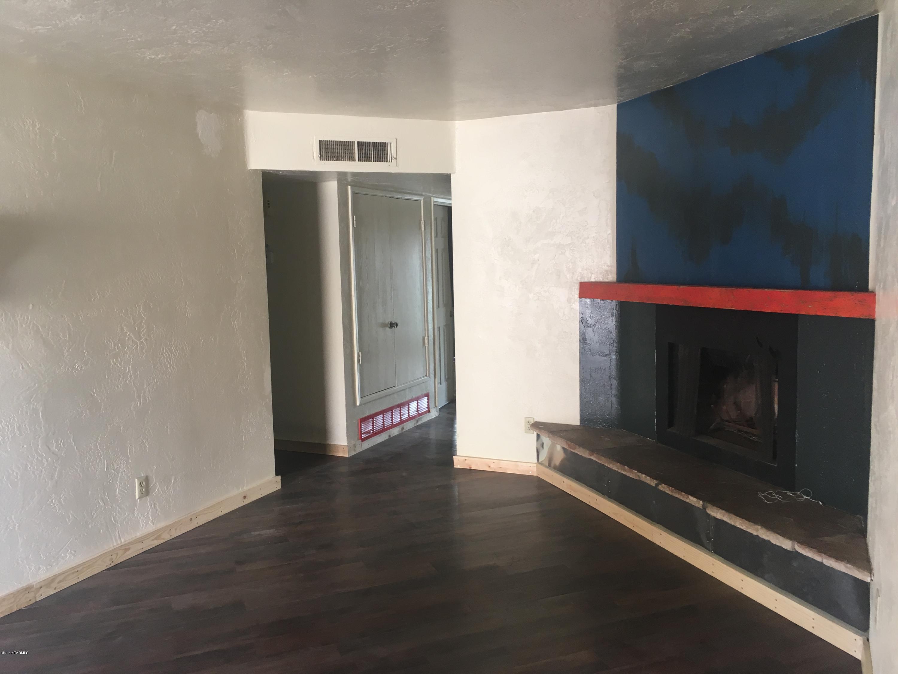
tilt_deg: -7.0
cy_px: 337
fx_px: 752
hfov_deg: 61.7
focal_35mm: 29
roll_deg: +1.0
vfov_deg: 48.2
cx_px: 449
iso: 64
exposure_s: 1/33
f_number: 2.2
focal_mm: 4.15
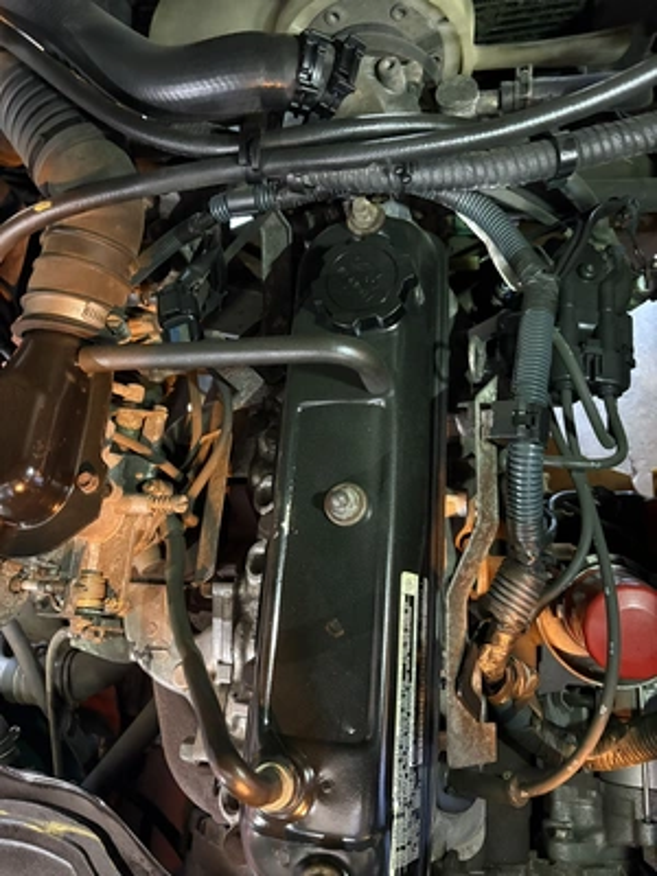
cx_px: 328
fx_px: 658
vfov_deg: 67.3
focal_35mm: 26
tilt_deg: -65.5
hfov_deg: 53.1
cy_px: 438
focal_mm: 5.96
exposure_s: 1/30
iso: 1000
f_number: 1.6
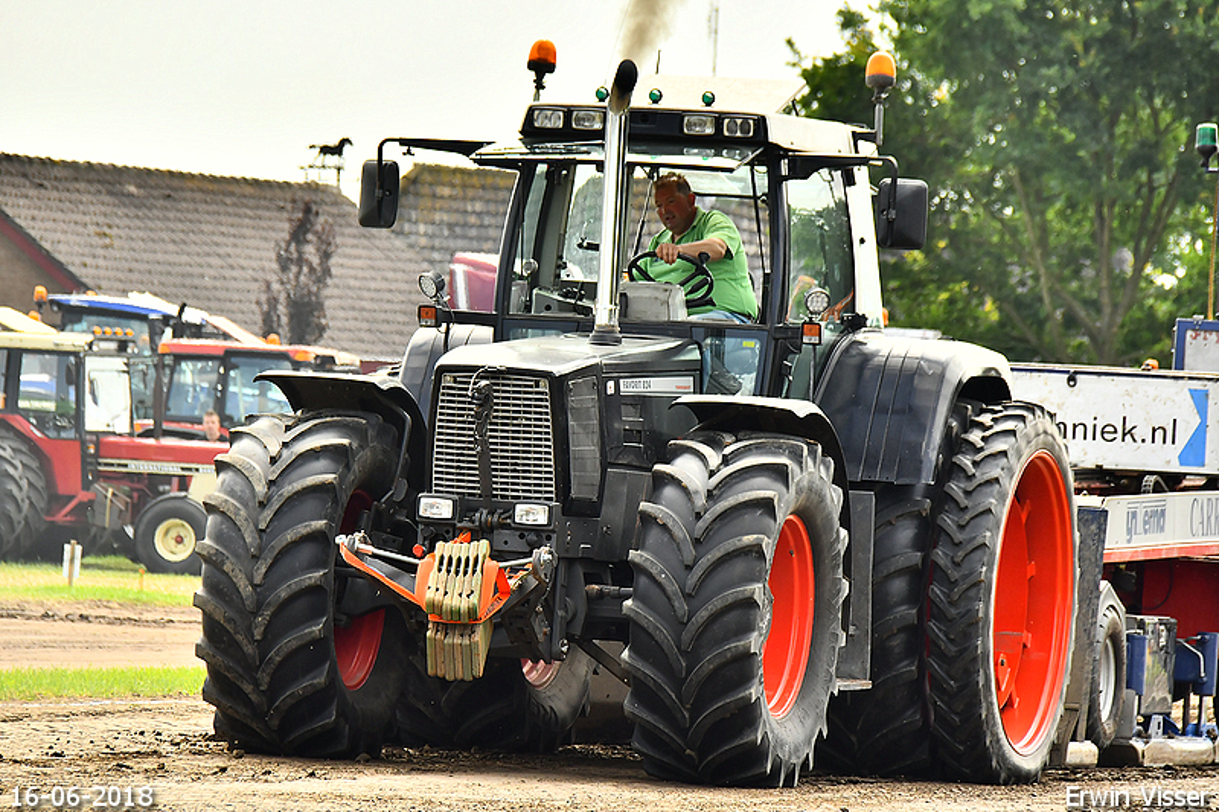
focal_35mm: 360
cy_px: 406
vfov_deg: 3.8
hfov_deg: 5.7
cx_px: 610
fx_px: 12187
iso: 500
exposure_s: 1/640
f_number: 9
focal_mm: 240
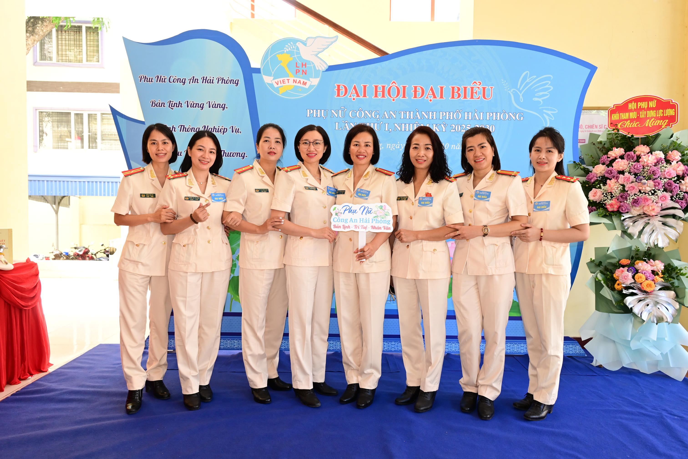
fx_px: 497
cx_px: 344
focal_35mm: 26
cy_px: 230
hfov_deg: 69.4
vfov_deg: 49.6
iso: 1000
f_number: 5.6
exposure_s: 1/125
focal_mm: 26
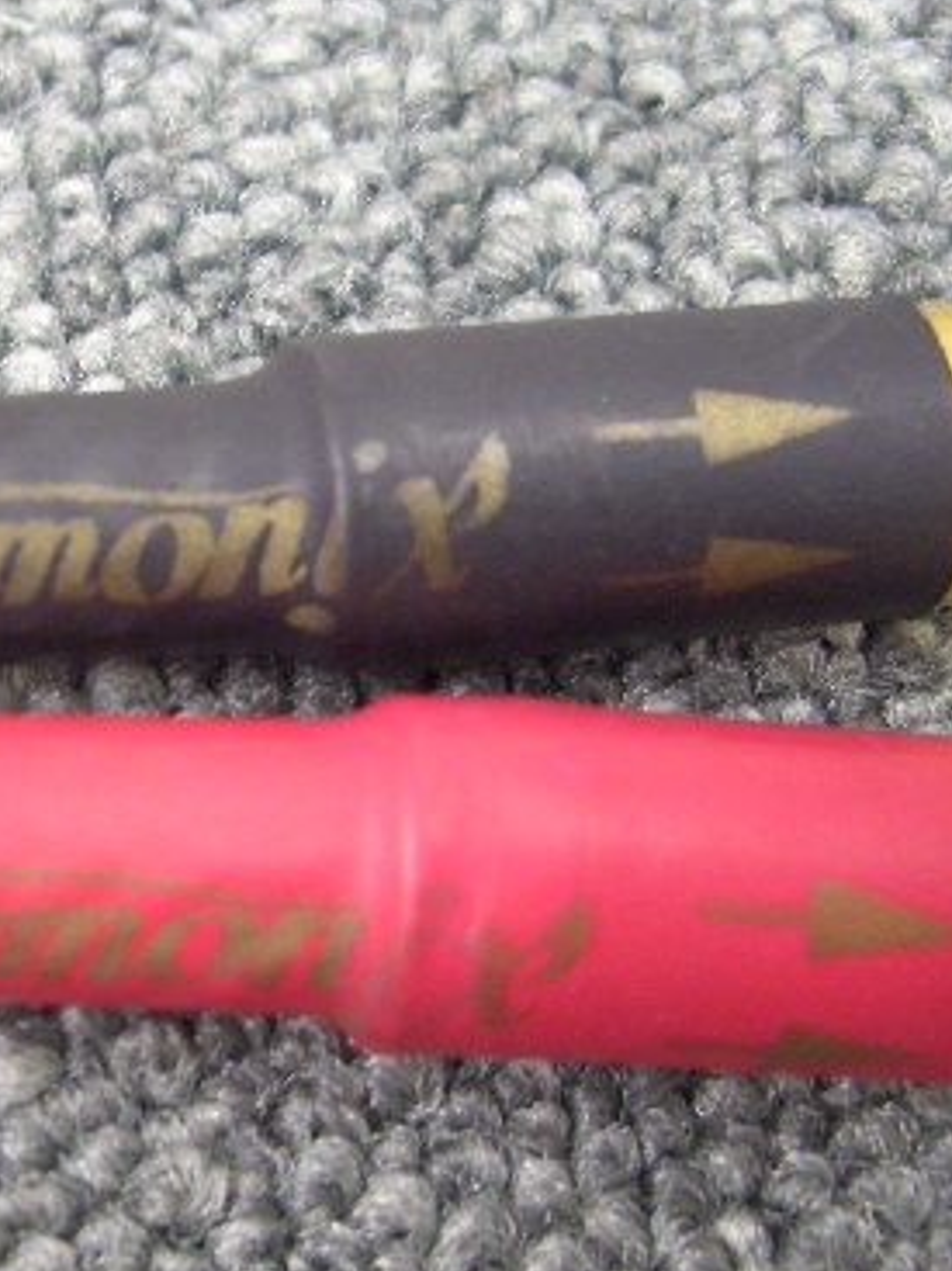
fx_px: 2238
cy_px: 703
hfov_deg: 23.3
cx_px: 76
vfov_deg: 31.7
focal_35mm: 61
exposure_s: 1/8
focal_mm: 5.8
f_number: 2.6
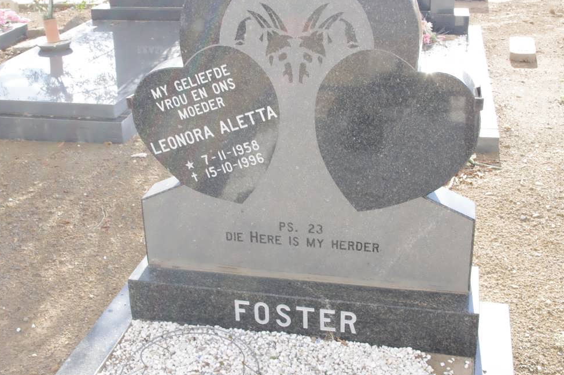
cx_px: 265
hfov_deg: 41.1
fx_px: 751
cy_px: 169
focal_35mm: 48
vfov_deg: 28.0
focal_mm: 26.25
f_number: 11
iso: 800
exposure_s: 1/125
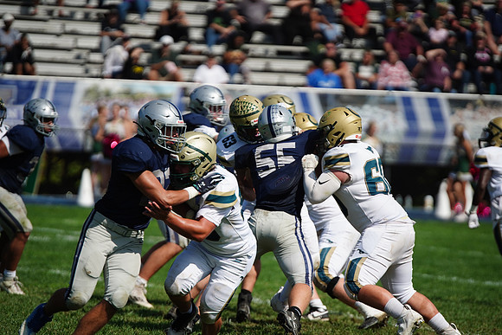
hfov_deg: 6.9
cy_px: 168
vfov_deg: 4.6
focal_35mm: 300
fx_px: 4184
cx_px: 251
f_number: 2.8
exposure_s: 1/8000
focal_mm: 300
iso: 400
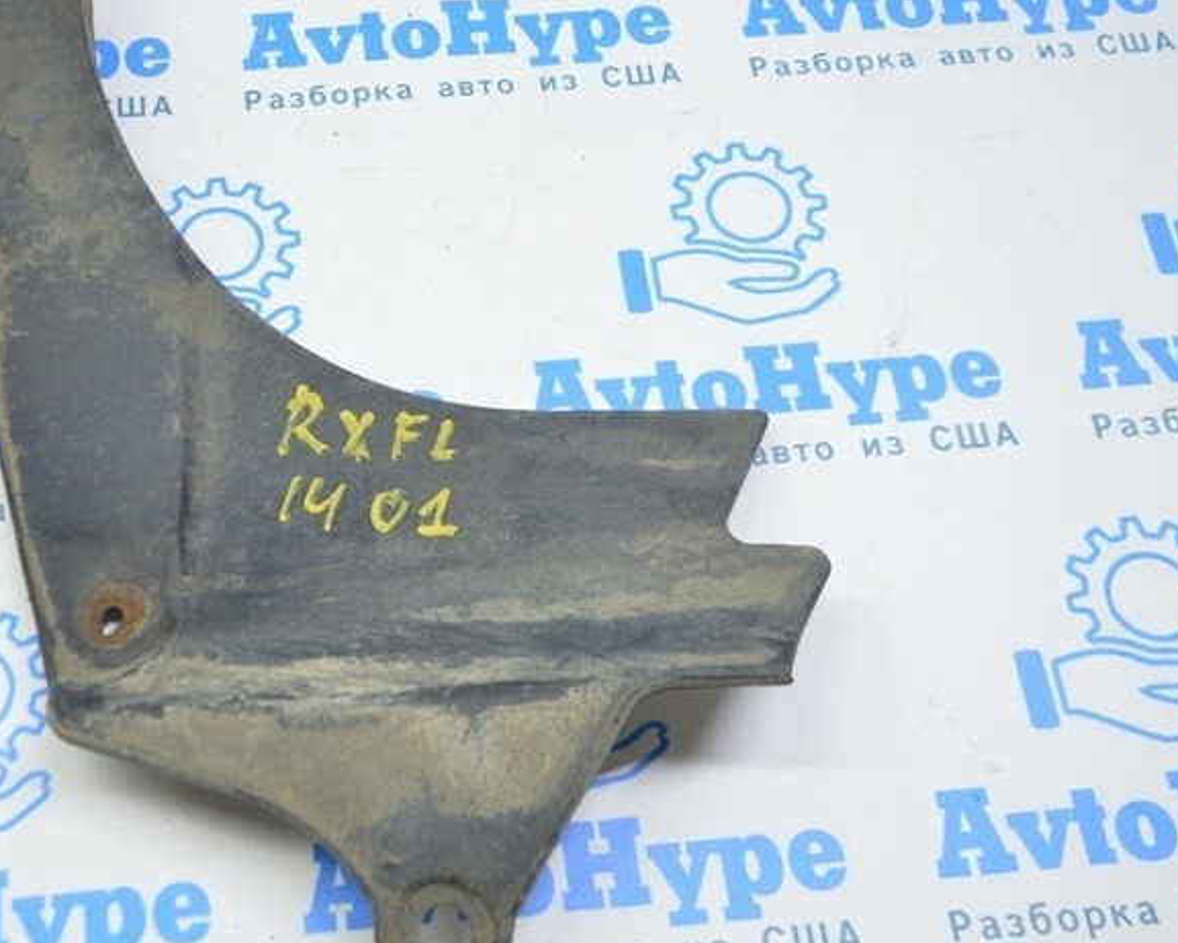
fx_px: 1744
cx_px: 307
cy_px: 418
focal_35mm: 50
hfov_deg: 36.5
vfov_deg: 30.2
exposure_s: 1/40
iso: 400
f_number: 3.5
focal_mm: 20
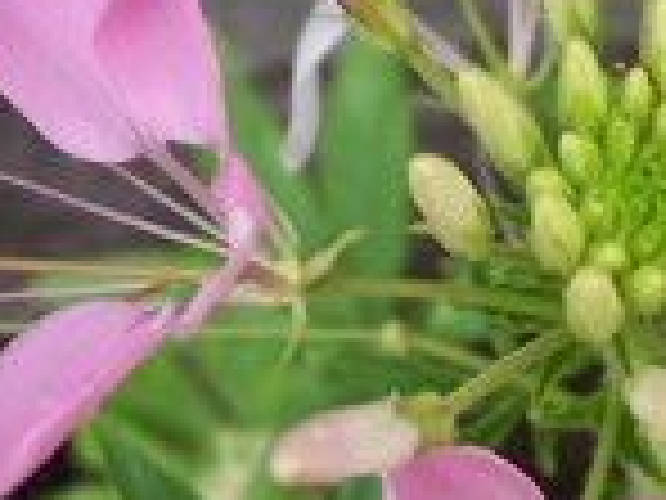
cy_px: 248
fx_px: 2174
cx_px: 580
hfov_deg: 17.2
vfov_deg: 13.1
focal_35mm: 113
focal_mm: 8
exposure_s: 1/350
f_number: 2.8
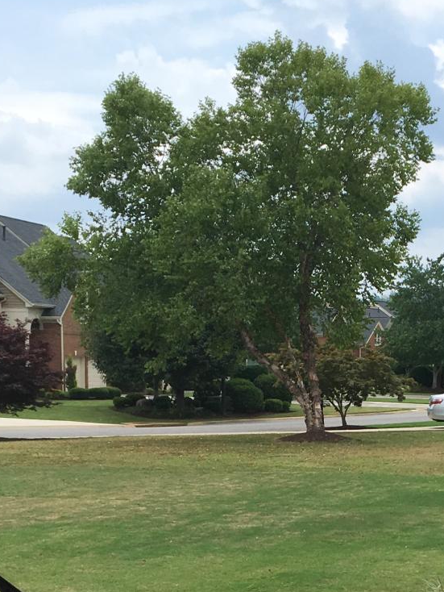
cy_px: 511
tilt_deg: -6.0
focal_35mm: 79
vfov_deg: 24.1
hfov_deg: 18.4
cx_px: 401
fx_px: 1350
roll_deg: +0.3
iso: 25
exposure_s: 1/1923
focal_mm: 4.15
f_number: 2.2
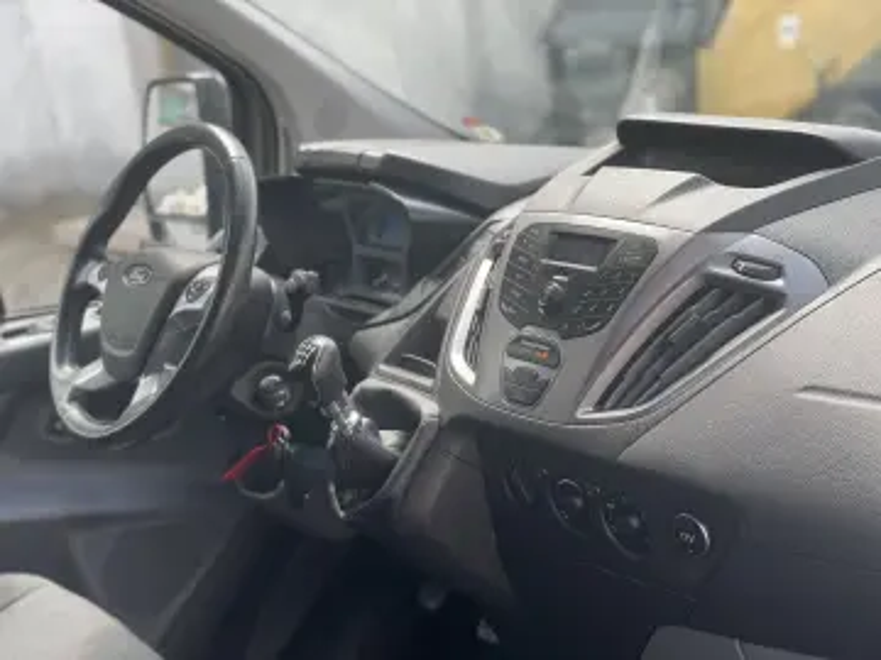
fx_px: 1323
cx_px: 440
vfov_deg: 28.0
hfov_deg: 36.8
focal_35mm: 52
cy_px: 330
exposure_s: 1/122
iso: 32
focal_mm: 6
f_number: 2
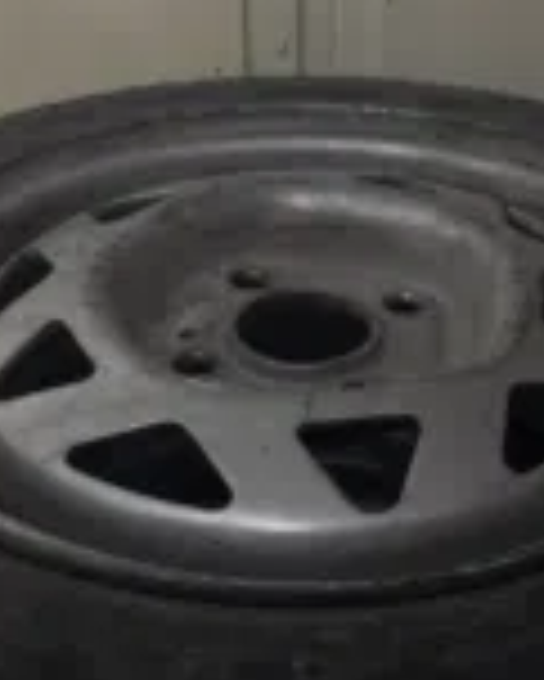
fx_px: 1247
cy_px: 392
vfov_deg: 30.4
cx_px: 301
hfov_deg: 24.6
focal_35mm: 62
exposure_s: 1/25
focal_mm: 6.76
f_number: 1.78
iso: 1250
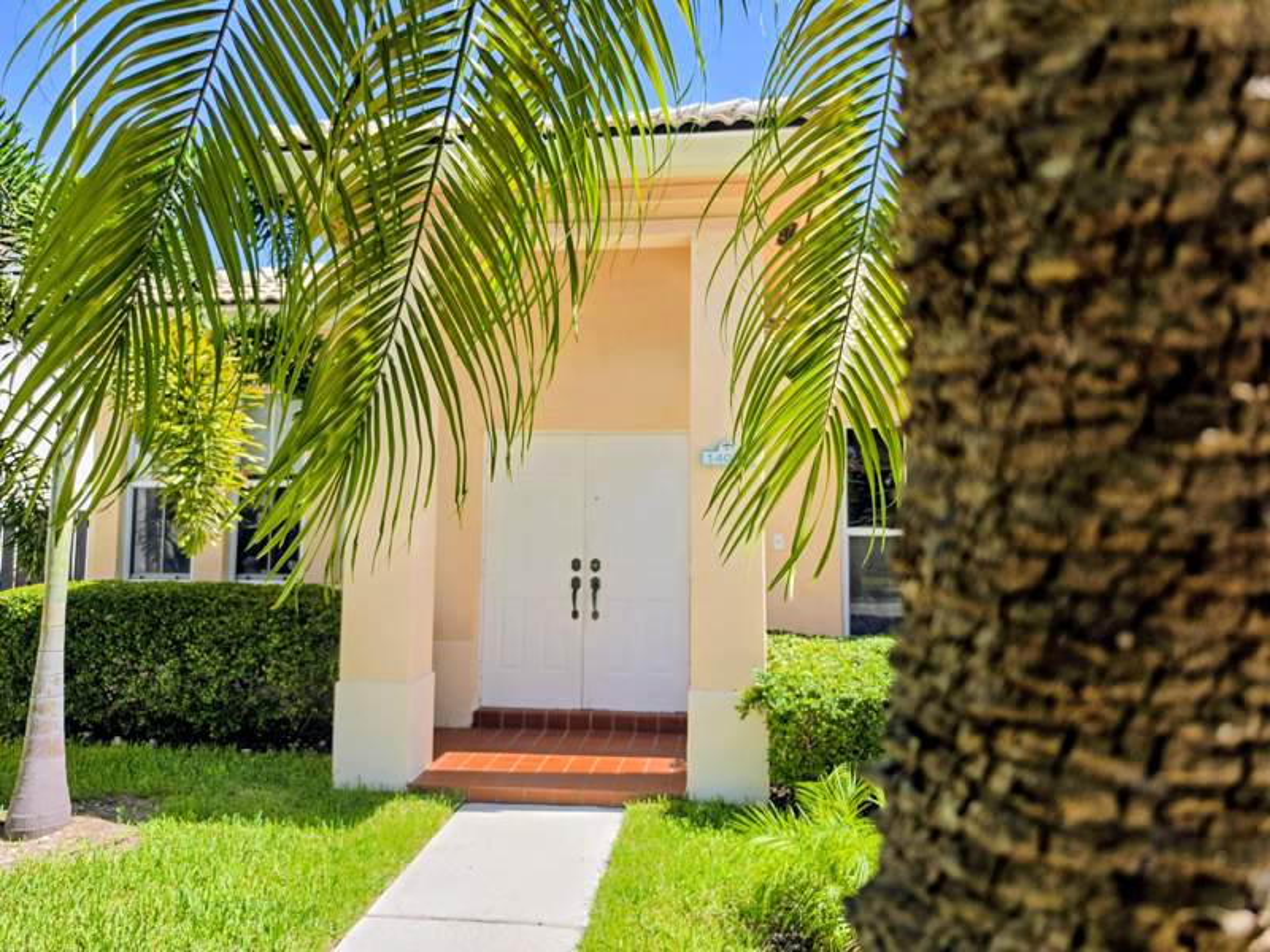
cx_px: 635
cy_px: 476
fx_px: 844
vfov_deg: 58.9
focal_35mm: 23
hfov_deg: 73.9
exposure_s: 1/4764
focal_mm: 6.5
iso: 64
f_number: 1.4
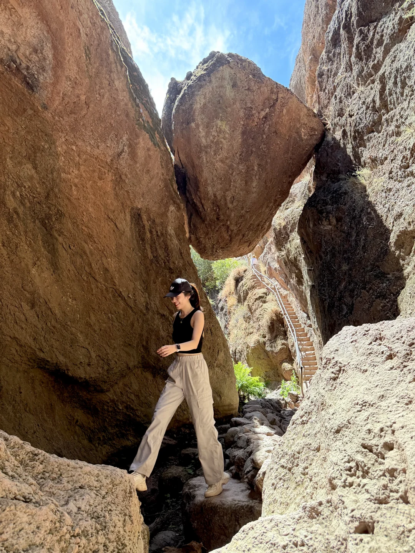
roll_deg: +1.3
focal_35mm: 24
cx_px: 208
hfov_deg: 56.8
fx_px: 384
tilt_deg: +14.5
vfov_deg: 71.6
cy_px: 276
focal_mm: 6.76
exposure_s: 1/622
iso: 100
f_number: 1.78
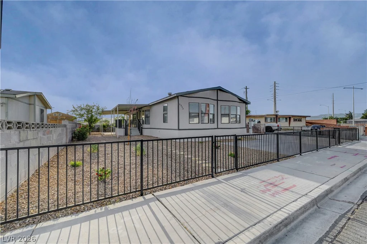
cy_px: 122
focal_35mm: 14
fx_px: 148
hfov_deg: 102.3
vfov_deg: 79.1
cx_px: 184
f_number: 8
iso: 800
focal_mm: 14.5
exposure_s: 1/1000
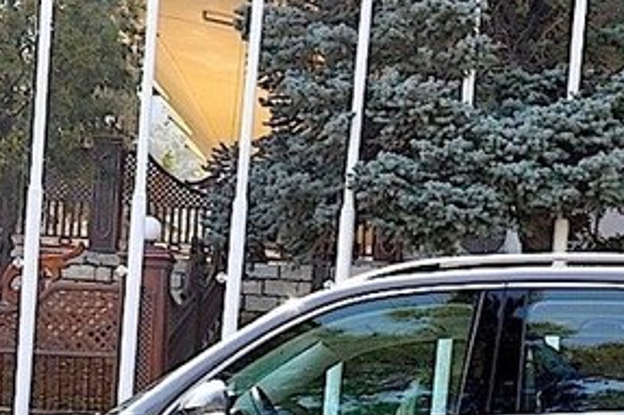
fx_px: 1492
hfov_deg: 23.5
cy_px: 453
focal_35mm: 86
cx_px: 400
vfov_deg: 15.4
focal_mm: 25
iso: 640
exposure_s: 1/250
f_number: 8
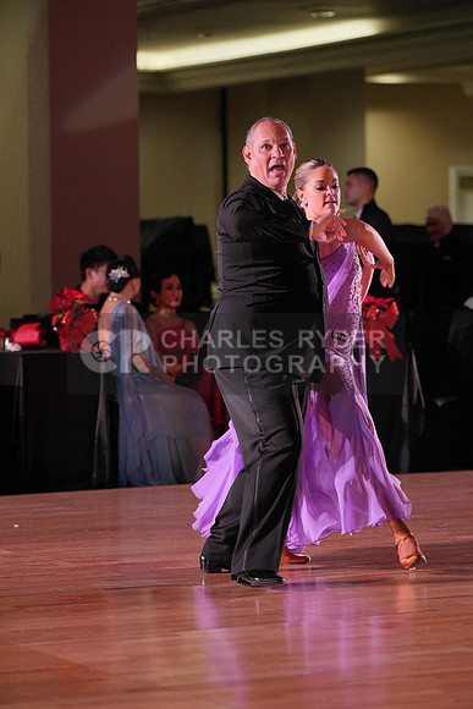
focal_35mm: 141
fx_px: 2777
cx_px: 236
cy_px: 354
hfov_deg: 9.7
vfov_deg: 14.5
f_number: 4
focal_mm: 141
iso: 2500
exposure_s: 1/500
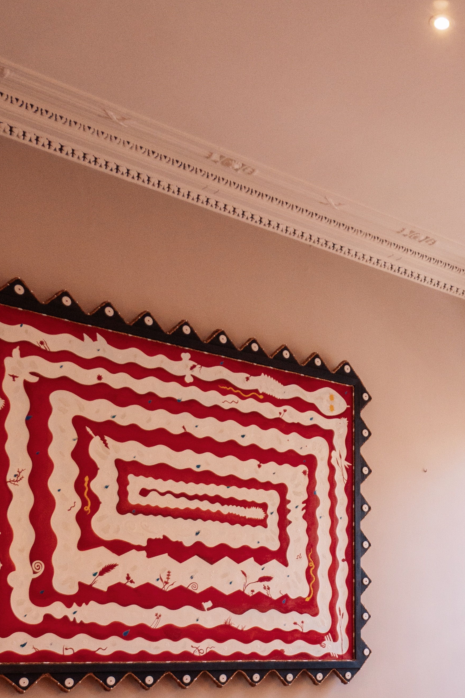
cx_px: 449
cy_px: 682
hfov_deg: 26.8
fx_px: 930
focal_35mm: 48
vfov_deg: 37.2
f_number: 4
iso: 500
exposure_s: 1/125
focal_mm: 14
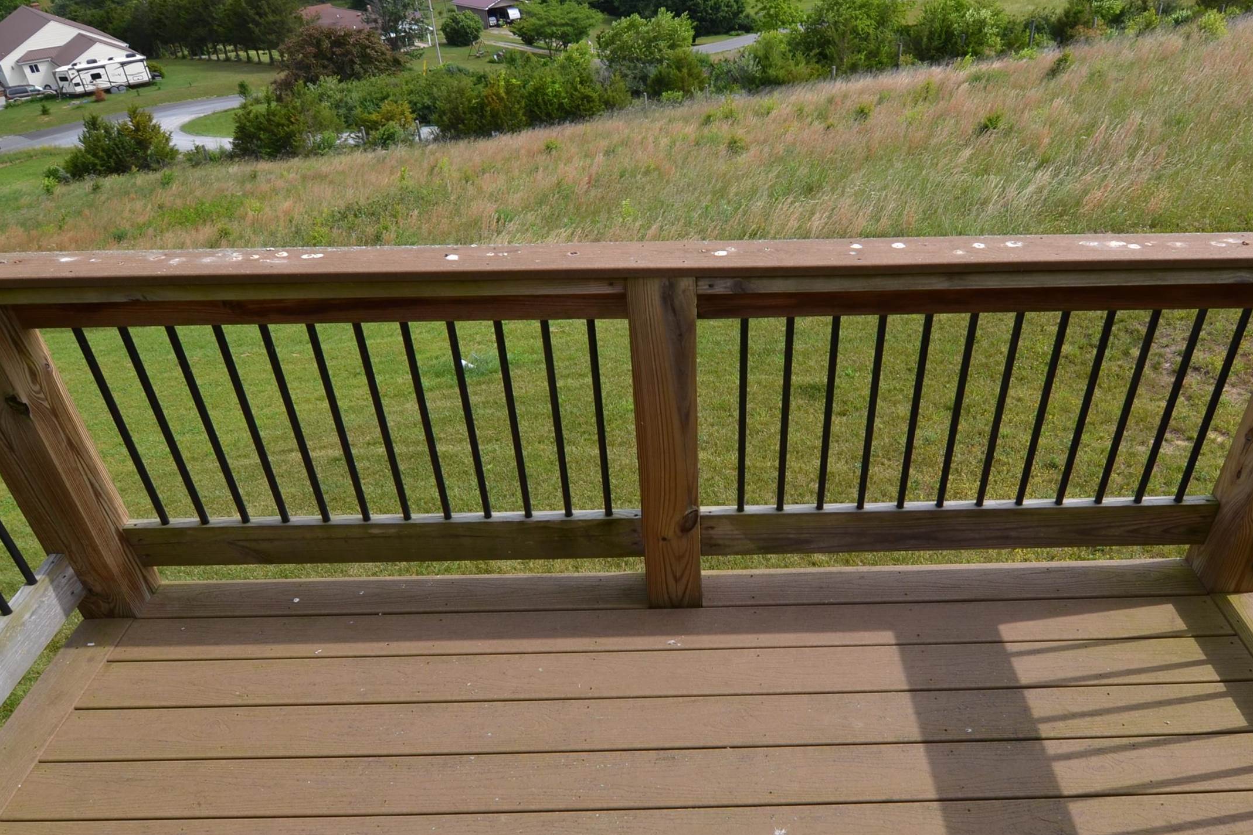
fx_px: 826
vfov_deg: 53.7
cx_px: 722
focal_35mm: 24
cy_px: 431
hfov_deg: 73.9
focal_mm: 11
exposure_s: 1/200
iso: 100
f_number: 7.1
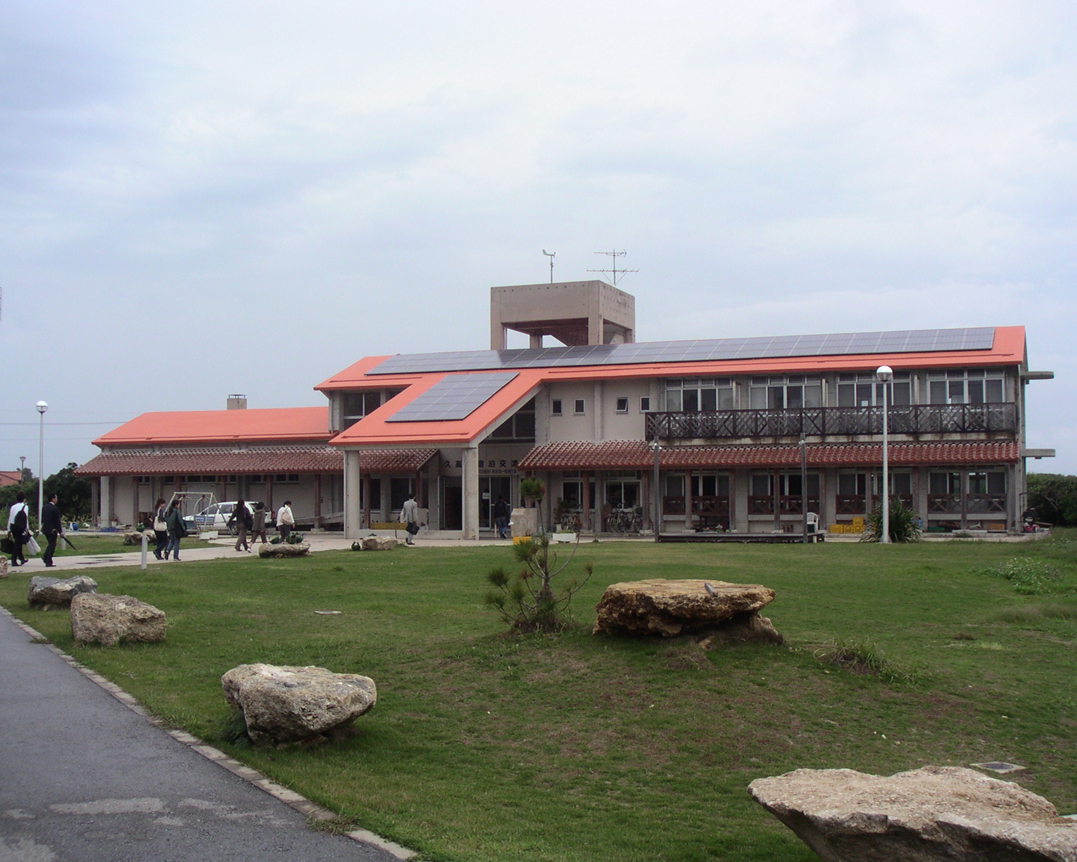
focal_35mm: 40
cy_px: 429
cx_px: 547
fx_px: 1275
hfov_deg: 45.8
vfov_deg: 37.3
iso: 50
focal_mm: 6
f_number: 6.6
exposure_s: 1/125
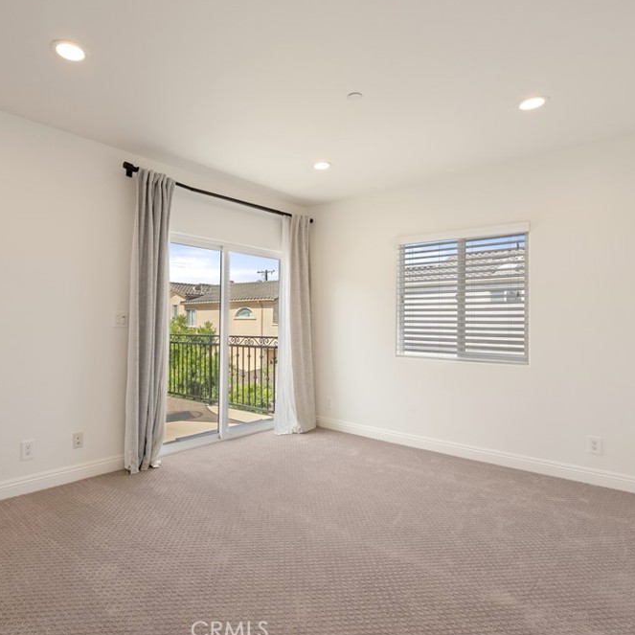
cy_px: 317
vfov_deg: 72.1
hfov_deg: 71.7
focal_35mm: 21
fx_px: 436
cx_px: 270
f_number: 9
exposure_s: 1/50
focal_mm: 16
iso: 800
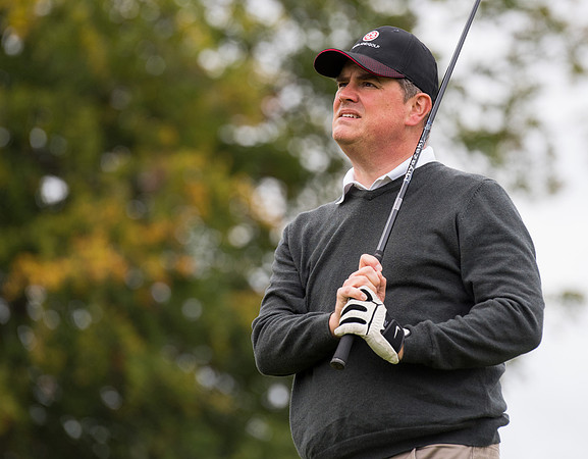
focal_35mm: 275
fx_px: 4735
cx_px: 354
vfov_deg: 5.5
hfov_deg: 7.1
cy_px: 174
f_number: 4
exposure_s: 1/1600
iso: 640
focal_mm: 200
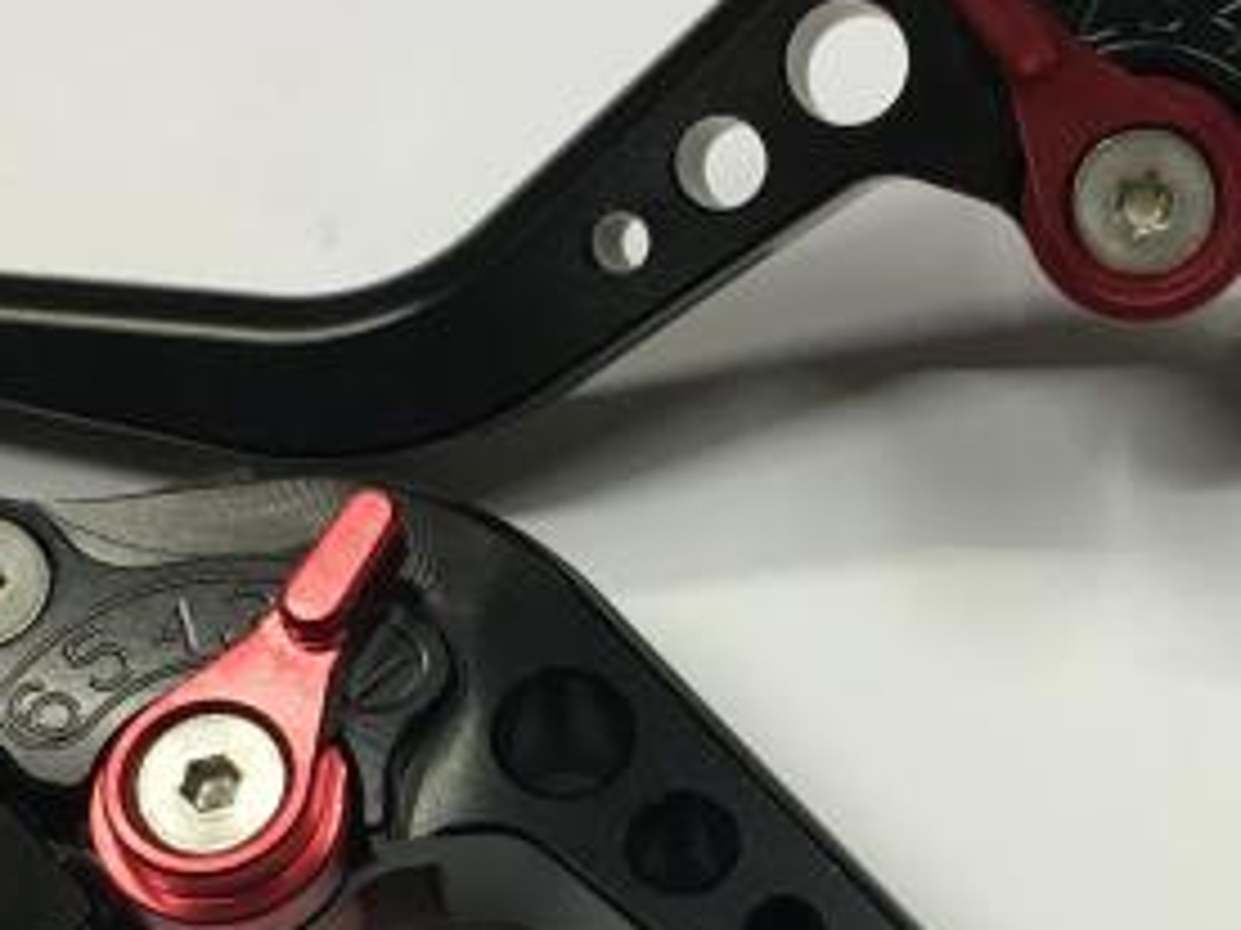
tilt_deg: -56.2
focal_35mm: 84
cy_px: 750
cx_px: 737
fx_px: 3011
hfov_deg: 23.3
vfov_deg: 17.4
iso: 64
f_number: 2.2
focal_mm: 4.15
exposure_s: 1/30
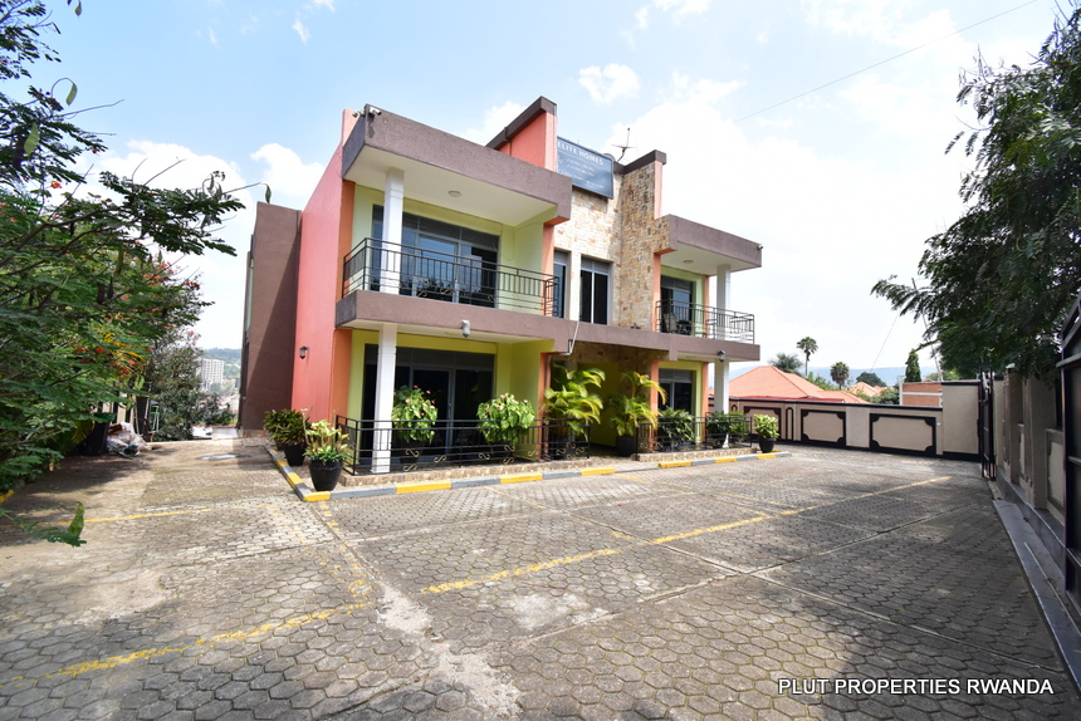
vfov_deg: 77.4
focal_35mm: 15
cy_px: 360
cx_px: 540
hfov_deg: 100.4
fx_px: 451
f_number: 8
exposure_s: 1/640
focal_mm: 10
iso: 800
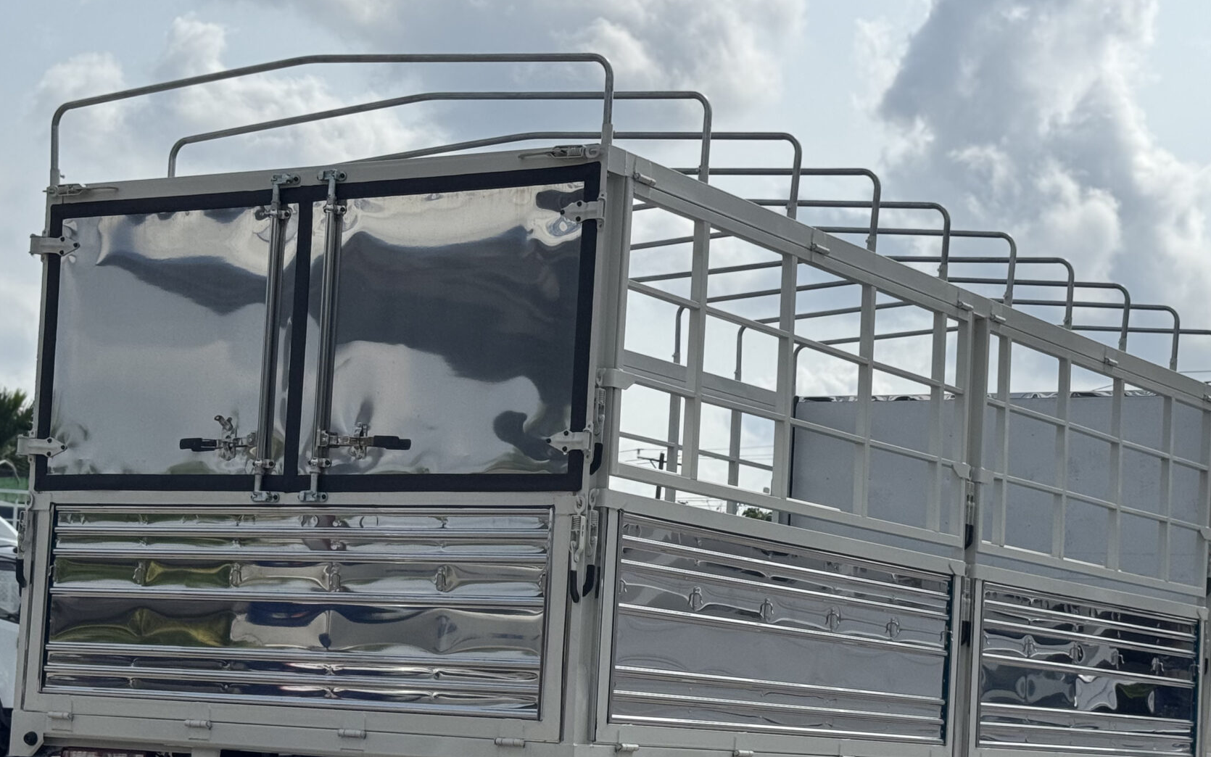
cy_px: 555
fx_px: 2574
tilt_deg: +2.5
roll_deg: -2.8
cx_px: 671
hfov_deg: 26.5
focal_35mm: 78
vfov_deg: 16.7
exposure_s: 1/7937
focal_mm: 6.76
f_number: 1.78
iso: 80
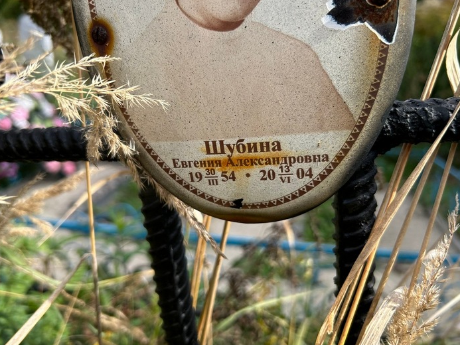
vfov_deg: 46.8
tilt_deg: -17.2
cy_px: 167
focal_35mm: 30
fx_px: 399
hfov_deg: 60.0
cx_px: 226
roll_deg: -1.0
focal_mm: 5.7
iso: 50
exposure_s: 1/1724
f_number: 1.5
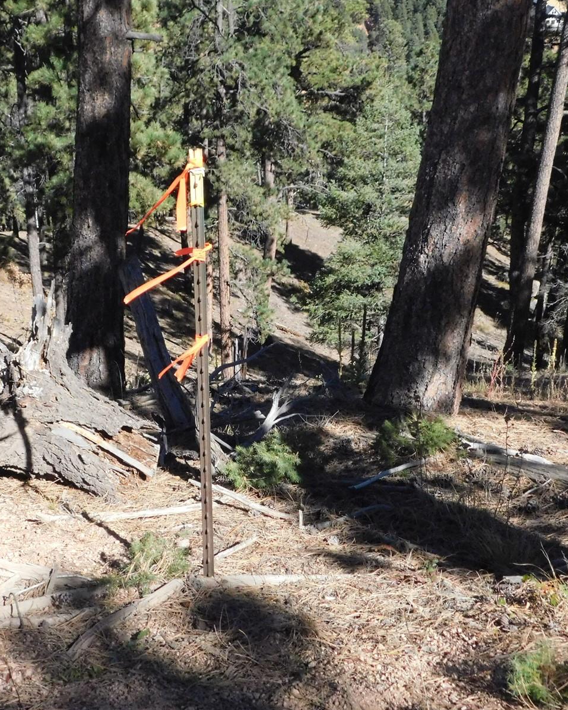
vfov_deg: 39.5
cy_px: 355
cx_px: 214
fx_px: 987
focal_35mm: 47
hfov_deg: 31.9
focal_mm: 6.3
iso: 800
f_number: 7
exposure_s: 1/1000
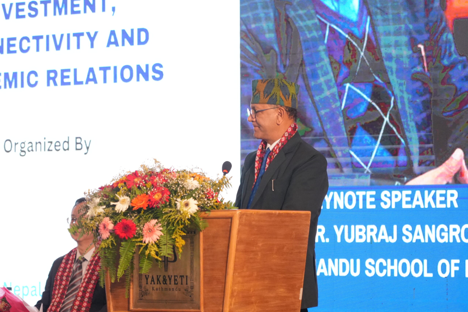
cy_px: 156
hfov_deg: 13.1
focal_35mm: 157
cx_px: 234
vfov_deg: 8.7
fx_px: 2041
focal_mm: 105
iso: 5000
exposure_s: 1/200
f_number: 4
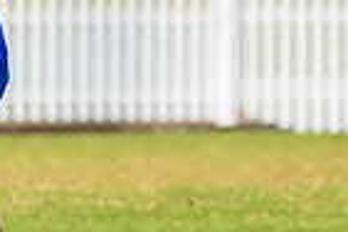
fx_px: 15891
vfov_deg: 0.8
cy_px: -32
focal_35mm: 1644
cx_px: -120
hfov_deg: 1.3
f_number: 11
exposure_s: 1/1600
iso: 800
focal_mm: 350
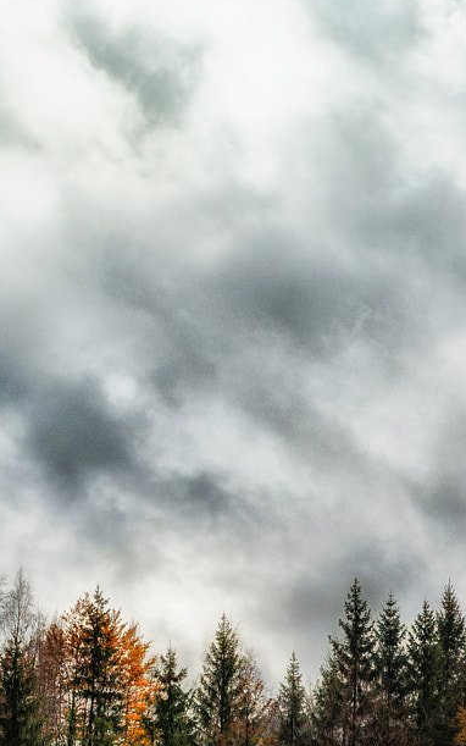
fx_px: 2275
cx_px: 780
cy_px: 615
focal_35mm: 112
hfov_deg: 11.1
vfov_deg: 18.4
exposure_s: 1/640
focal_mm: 28
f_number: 8
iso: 200
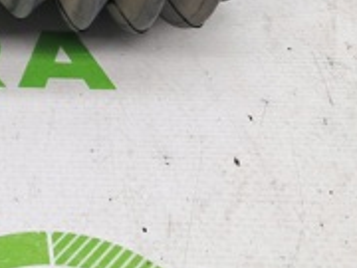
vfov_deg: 14.1
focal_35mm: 96
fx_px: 990
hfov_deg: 18.3
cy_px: -178
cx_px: -165
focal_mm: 4
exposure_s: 1/50
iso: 50
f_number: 1.8
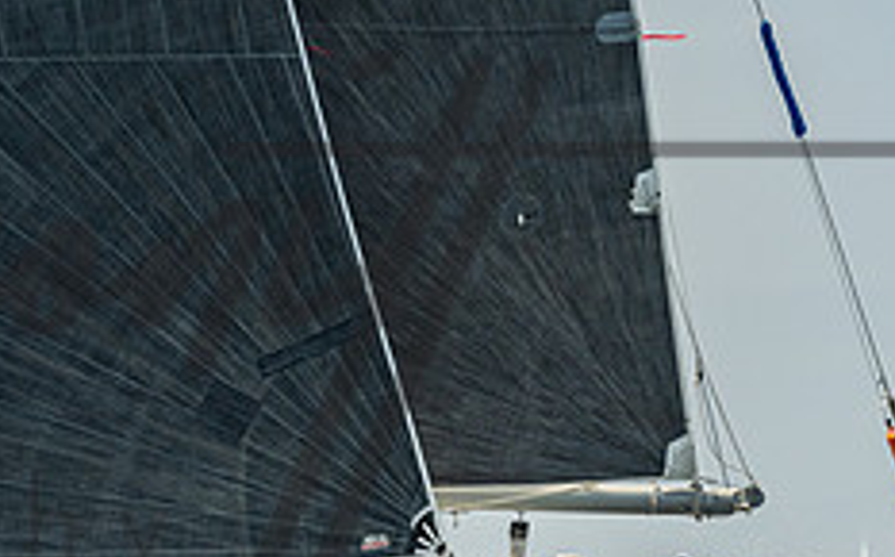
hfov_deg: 4.2
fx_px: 12254
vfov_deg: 2.6
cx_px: 154
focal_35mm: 503
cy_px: 272
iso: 320
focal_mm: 150
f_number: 6.3
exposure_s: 1/1000
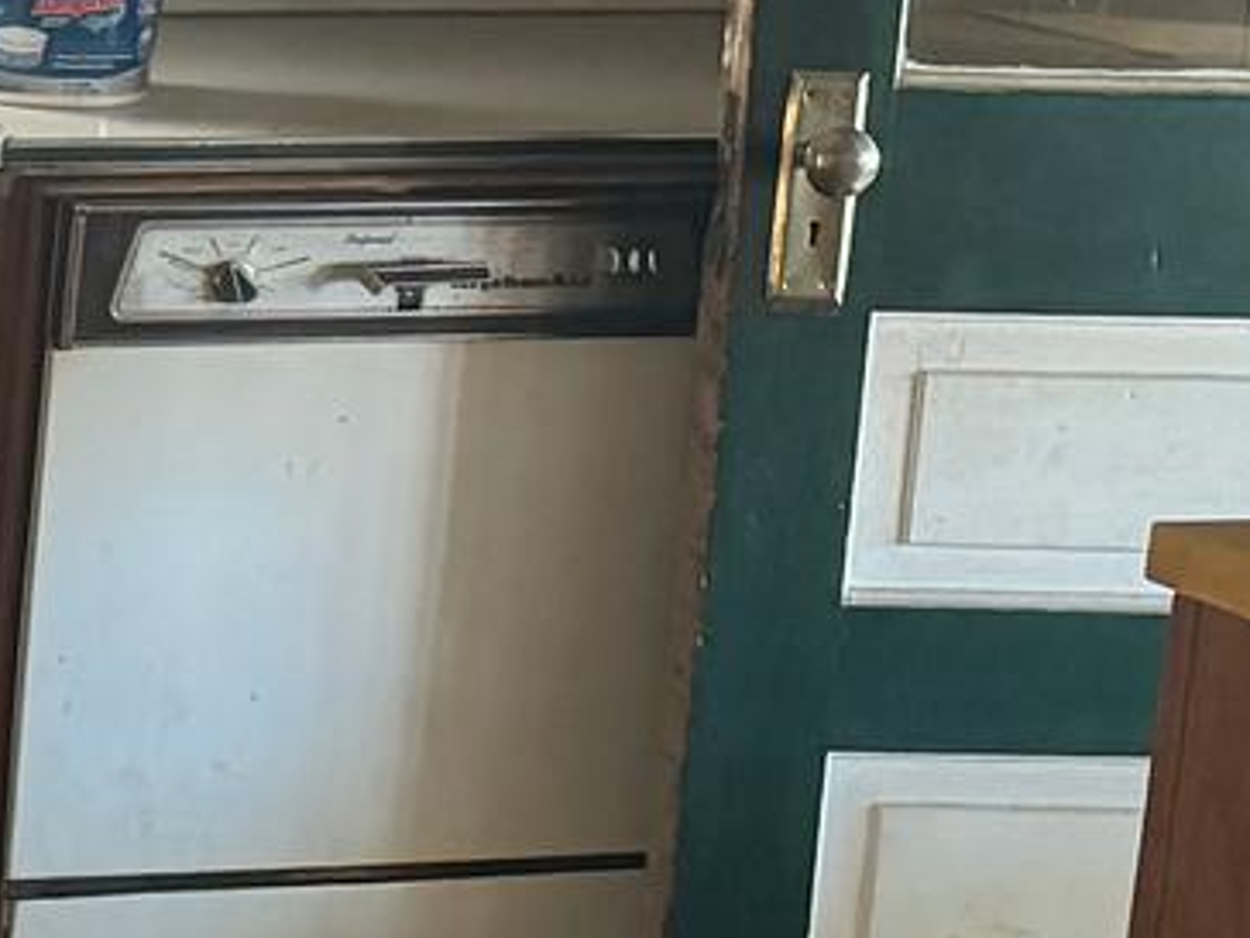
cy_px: 124
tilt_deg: -10.1
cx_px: -1343
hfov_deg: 12.6
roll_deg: -1.8
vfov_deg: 10.9
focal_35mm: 135
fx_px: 4875
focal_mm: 6.86
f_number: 1.78
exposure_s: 1/40
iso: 1000
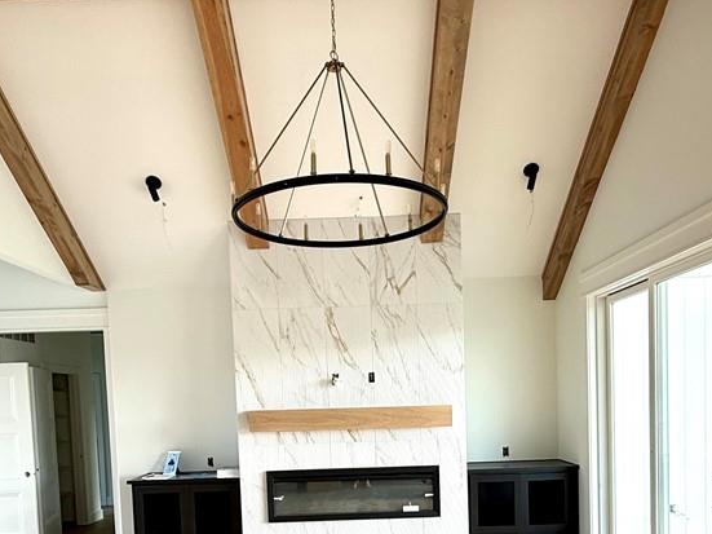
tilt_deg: -2.0
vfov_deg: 49.7
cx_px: 307
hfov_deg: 67.0
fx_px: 535
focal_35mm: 26
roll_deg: +2.4
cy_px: 431
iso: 80
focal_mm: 2.22
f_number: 2.2
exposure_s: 1/99
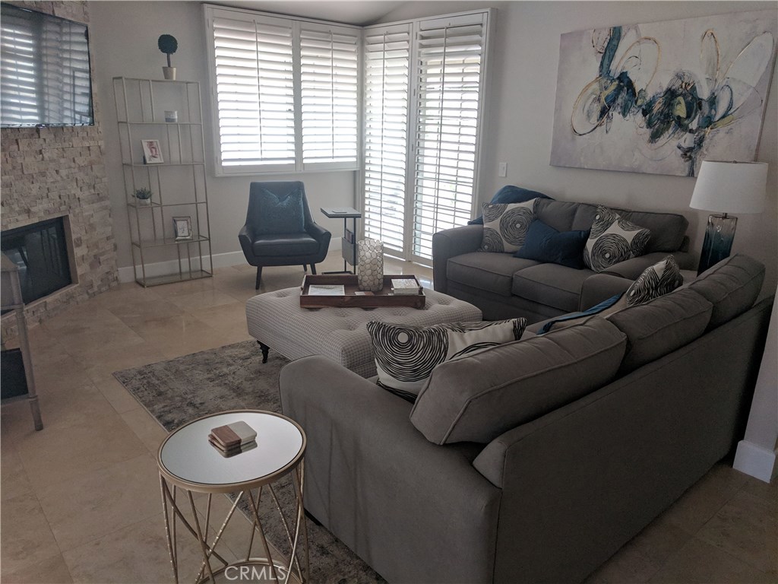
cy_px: 292
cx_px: 389
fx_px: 584
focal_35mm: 26
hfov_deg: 67.3
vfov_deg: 53.1
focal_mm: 4.67
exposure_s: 1/60
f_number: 2
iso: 399
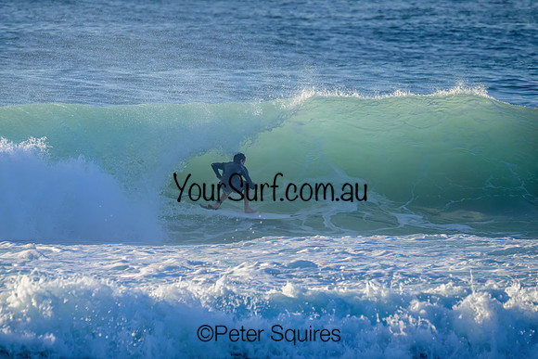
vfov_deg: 2.1
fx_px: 9745
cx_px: 230
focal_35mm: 652
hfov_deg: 3.2
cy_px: 173
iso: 800
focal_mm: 560
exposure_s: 1/1600
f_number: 11
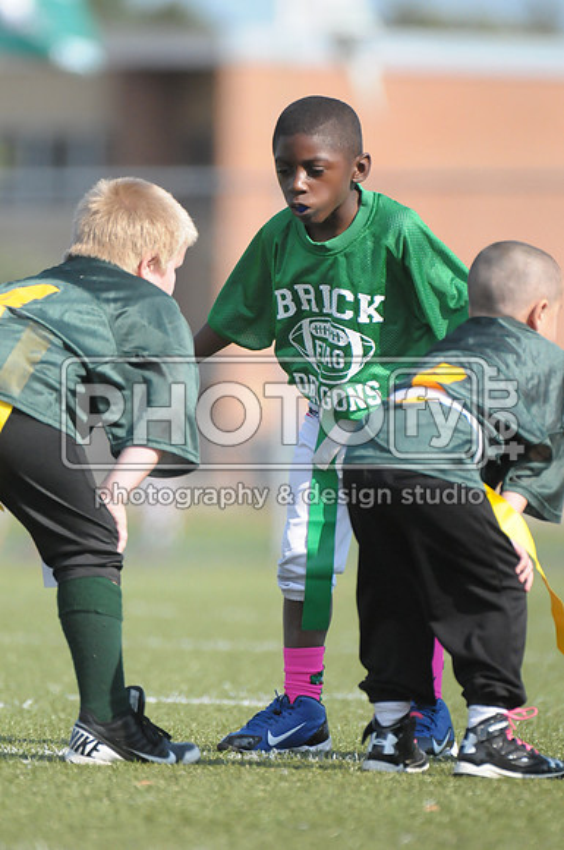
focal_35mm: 600
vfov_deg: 3.4
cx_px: 282
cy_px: 425
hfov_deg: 2.3
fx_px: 14141
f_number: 4
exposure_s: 1/5000
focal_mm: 400
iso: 1600
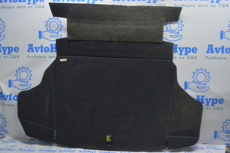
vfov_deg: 47.9
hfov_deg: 67.4
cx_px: 115
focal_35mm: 27
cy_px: 76
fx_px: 172
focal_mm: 18
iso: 400
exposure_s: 1/20
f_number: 5.6
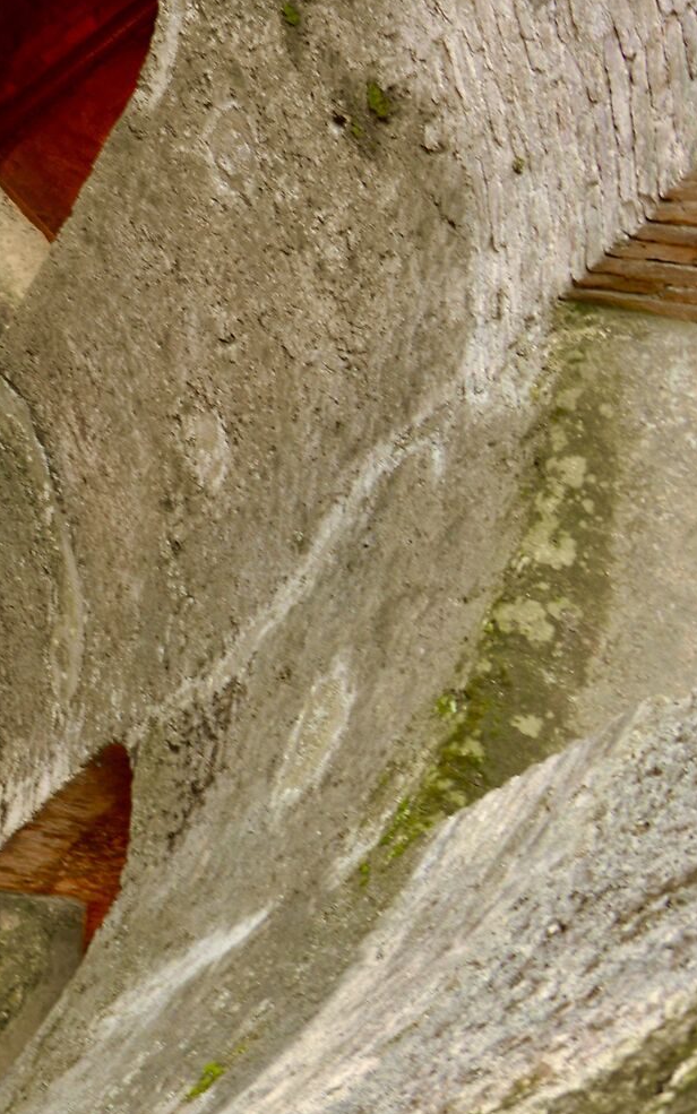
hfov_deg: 16.1
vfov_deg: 30.6
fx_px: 2035
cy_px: 638
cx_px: -602
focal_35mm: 67
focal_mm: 18
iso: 200
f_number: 3.5
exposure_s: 1/3
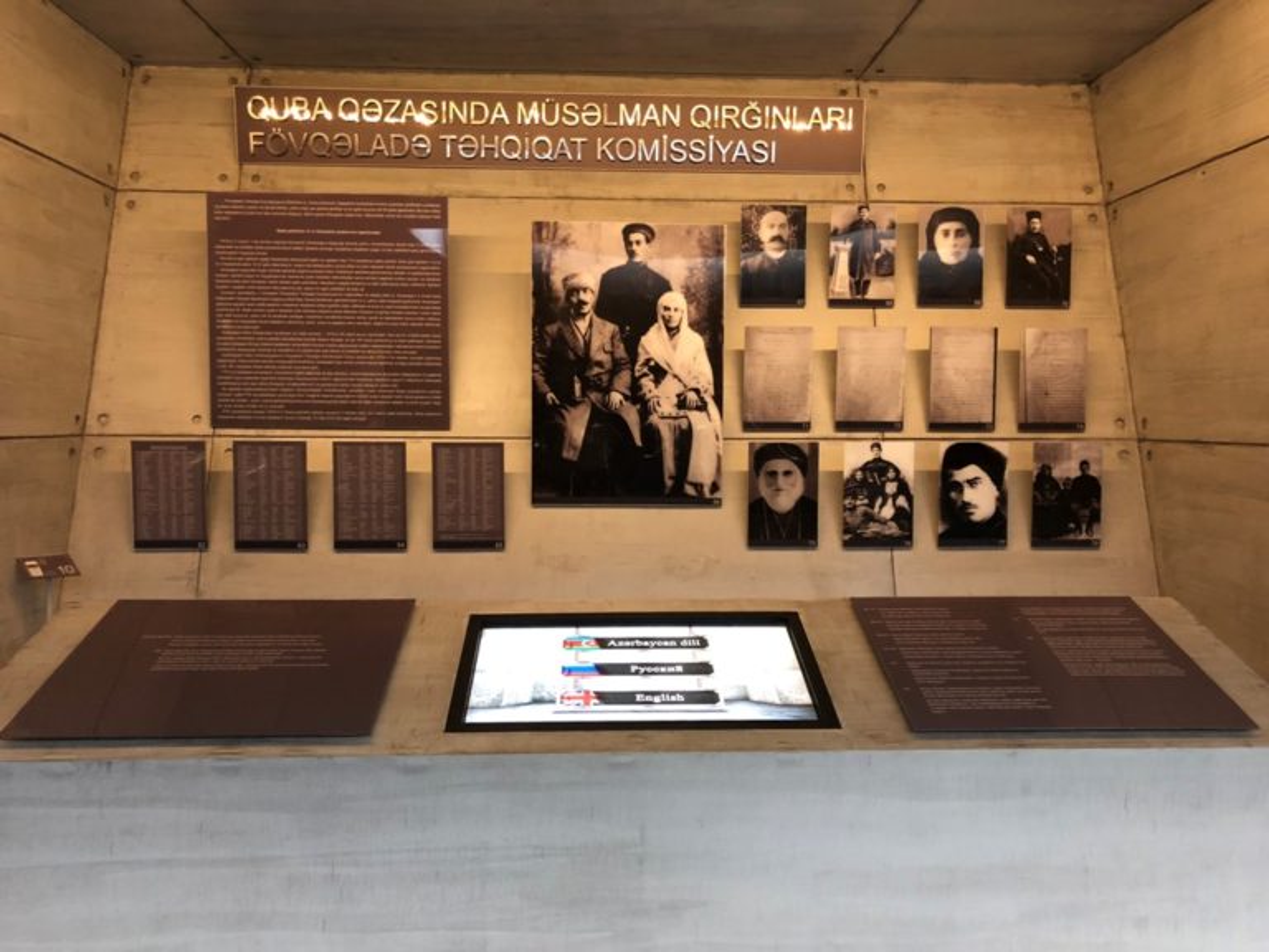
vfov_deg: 49.7
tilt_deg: -3.1
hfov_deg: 63.4
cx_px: 634
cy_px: 476
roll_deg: +0.0
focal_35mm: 28
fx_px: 1026
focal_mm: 4
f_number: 1.8
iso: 100
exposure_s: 1/5
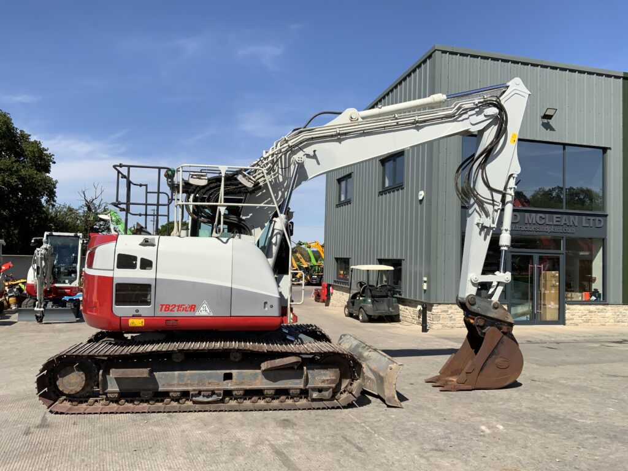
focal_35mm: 29
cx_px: 314
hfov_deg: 61.7
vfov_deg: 48.2
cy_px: 236
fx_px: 526
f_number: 1.8
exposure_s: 1/2427
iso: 16
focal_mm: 3
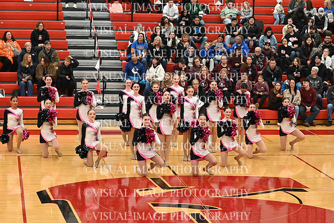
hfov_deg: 19.5
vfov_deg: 13.0
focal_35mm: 105
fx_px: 974
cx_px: 167
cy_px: 112
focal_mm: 70
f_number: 4
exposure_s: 1/320
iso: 8000
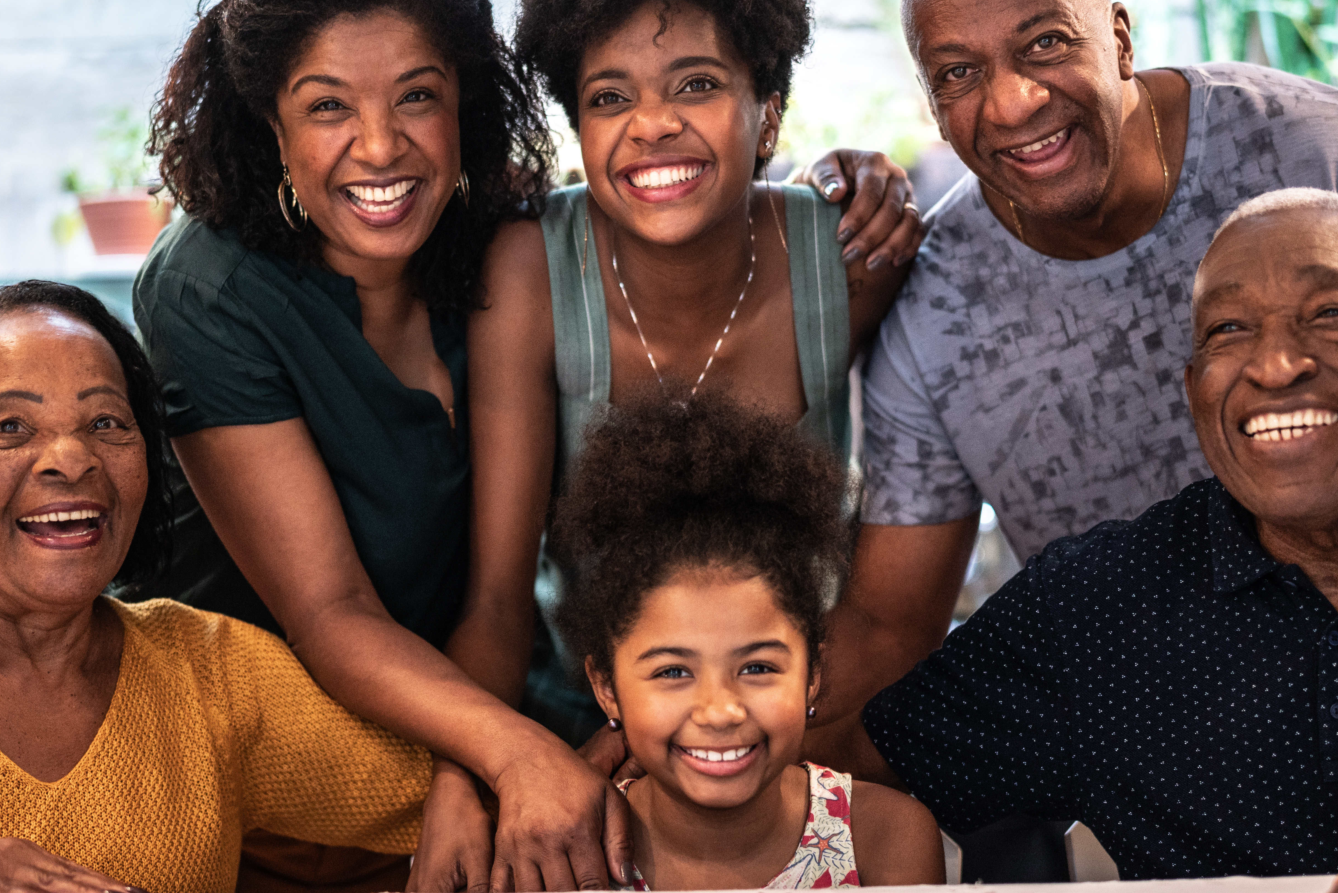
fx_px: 3048
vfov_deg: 16.7
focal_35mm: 82
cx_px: 690
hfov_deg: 24.8
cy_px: 439
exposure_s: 1/200
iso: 500
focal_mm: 50
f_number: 1.4
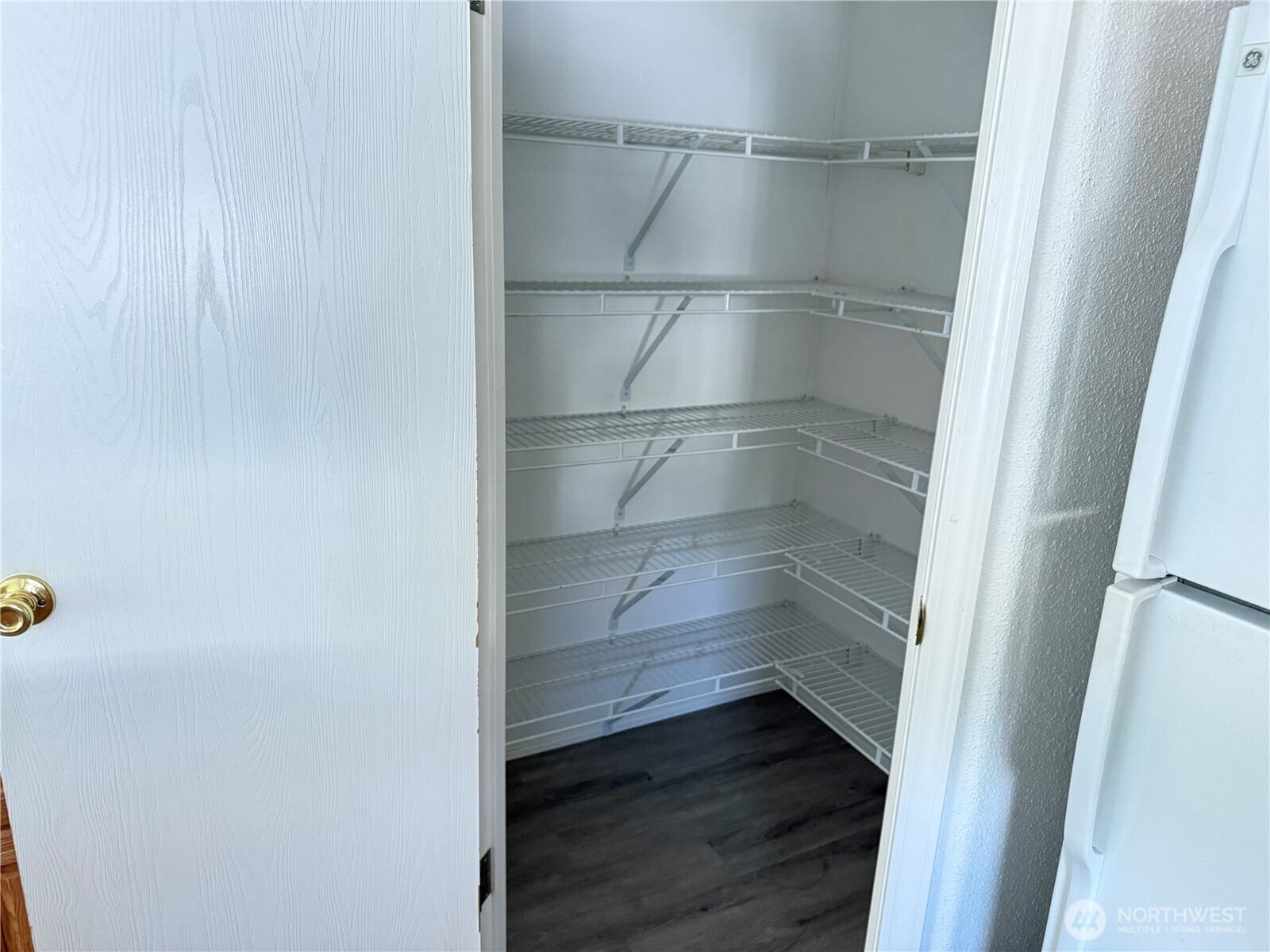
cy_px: 476
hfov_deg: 71.6
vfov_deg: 56.8
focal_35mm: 24
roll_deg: -2.3
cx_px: 635
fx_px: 881
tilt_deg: -15.4
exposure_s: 1/60
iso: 500
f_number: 1.78
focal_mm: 6.76
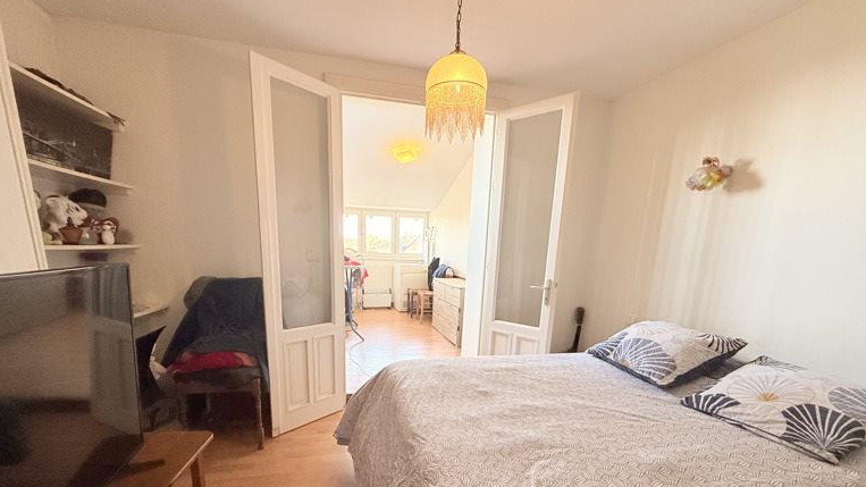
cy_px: 329
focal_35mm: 16
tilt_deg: -12.6
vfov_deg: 65.1
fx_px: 367
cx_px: 422
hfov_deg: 99.4
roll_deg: -1.5
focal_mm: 2.22
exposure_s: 1/100
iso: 320
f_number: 2.2
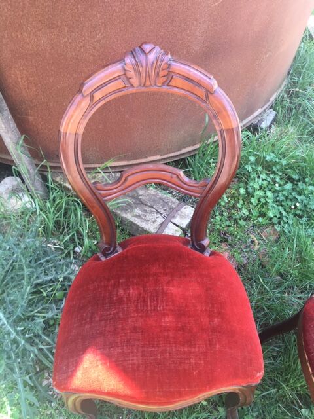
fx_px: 351
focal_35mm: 29
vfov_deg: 61.7
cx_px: 157
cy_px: 210
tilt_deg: -51.8
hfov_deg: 48.2
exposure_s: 1/100
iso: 40
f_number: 2.2
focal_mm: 4.15
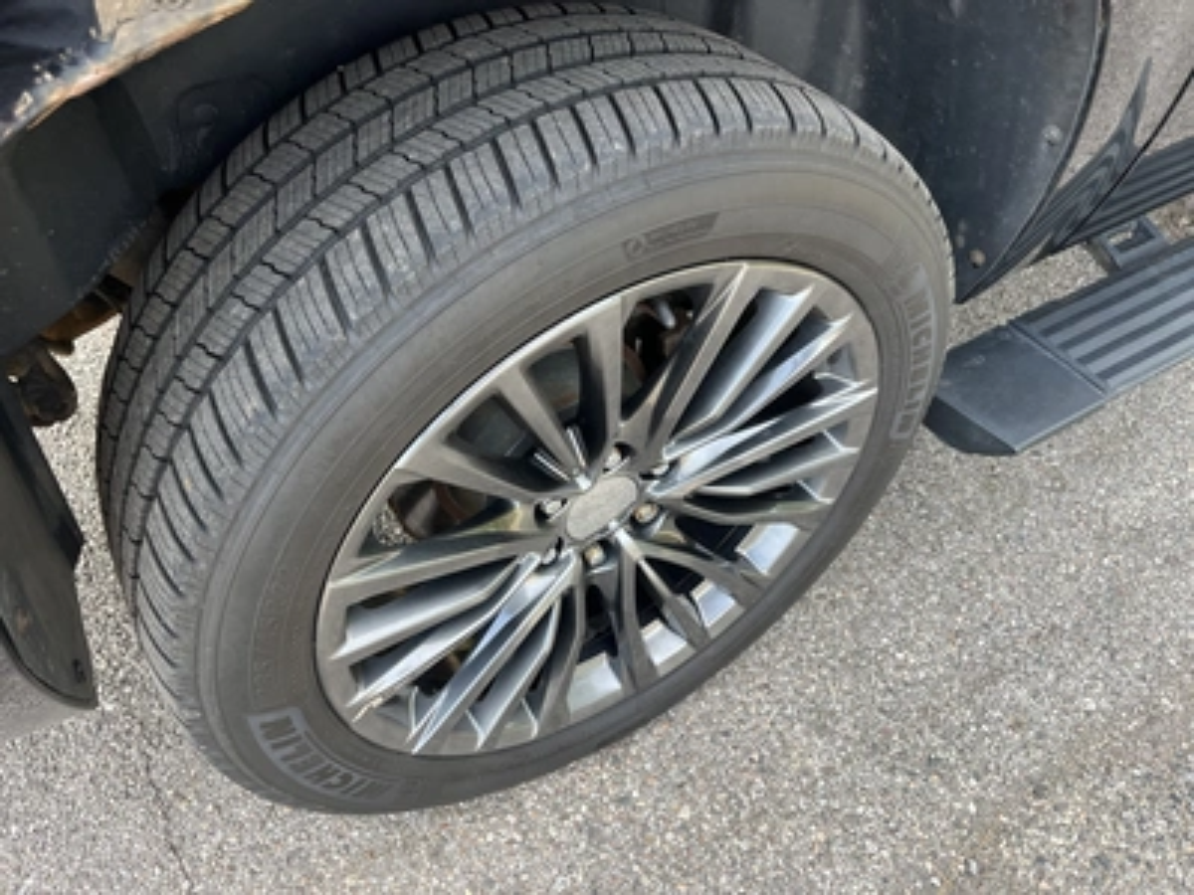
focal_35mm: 26
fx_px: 897
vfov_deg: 53.1
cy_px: 448
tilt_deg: -48.2
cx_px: 597
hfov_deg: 67.3
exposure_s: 1/171
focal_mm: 5.1
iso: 50
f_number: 1.6
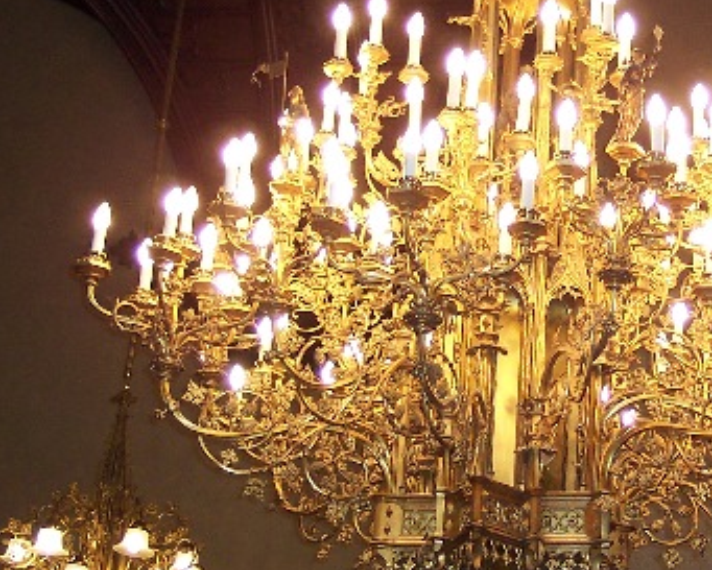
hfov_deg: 21.6
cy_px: 240
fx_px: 1834
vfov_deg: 17.7
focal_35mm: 87
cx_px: 599
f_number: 2.8
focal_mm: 8
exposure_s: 1/45
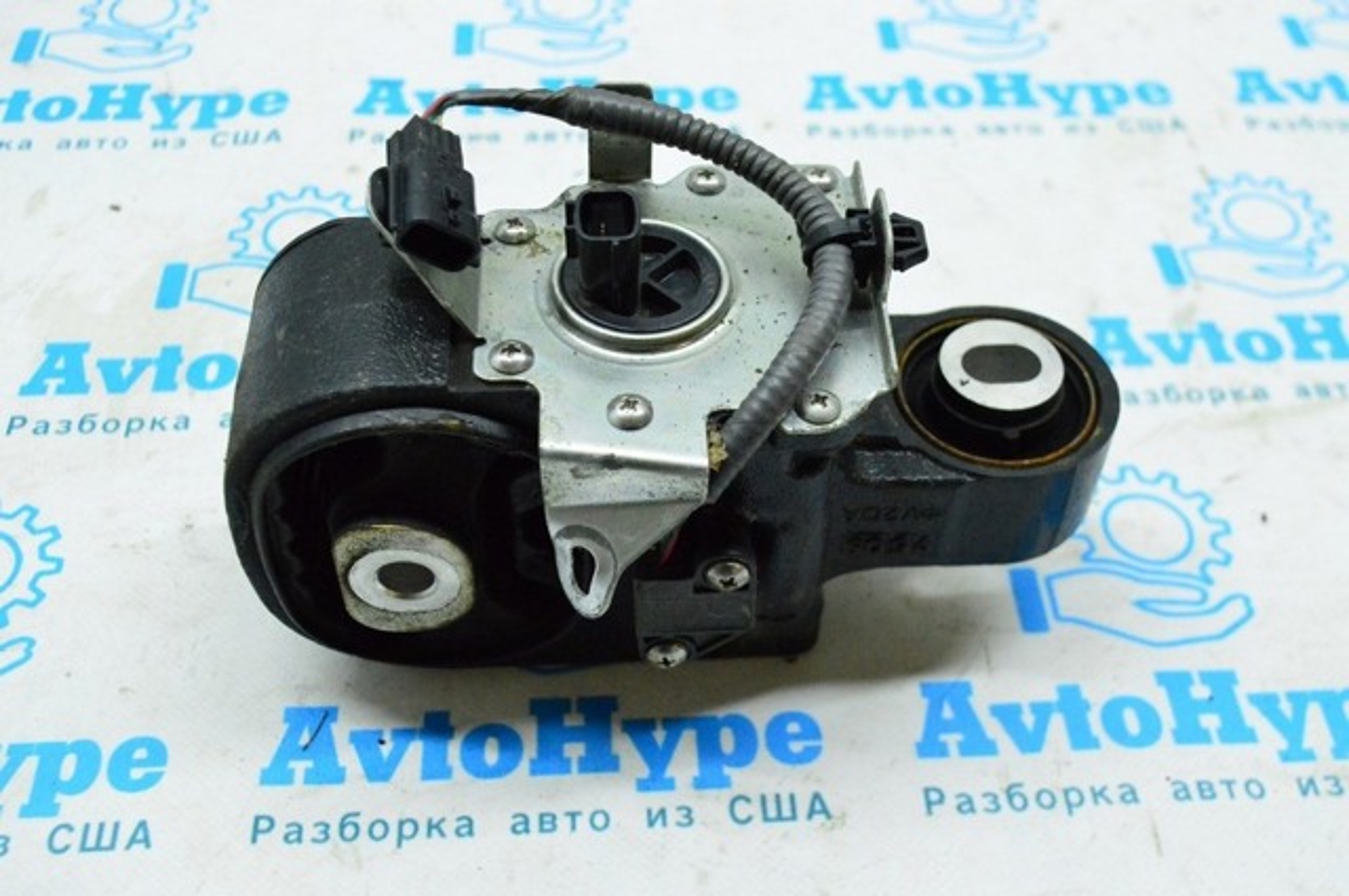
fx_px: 1628
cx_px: 674
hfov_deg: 45.0
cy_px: 448
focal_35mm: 44
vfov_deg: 30.8
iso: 6400
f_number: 6.3
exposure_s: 1/320
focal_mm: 29
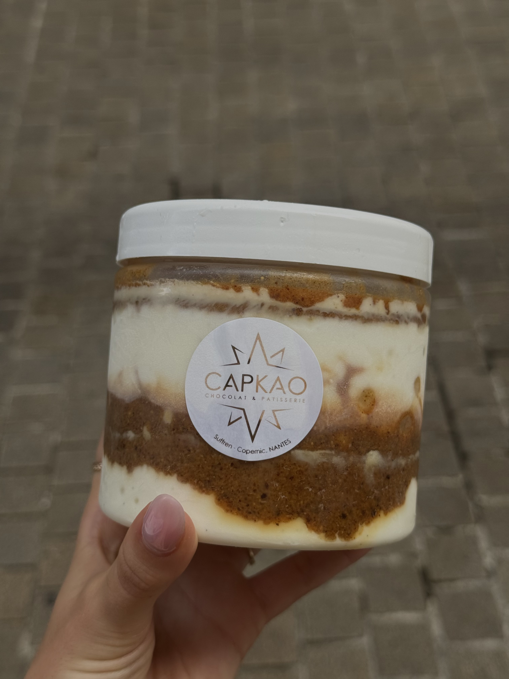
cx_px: 254
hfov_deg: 30.3
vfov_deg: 39.7
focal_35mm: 48
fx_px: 941
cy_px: 340
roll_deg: -2.4
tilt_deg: -43.3
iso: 64
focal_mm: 6.76
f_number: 1.78
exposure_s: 1/675
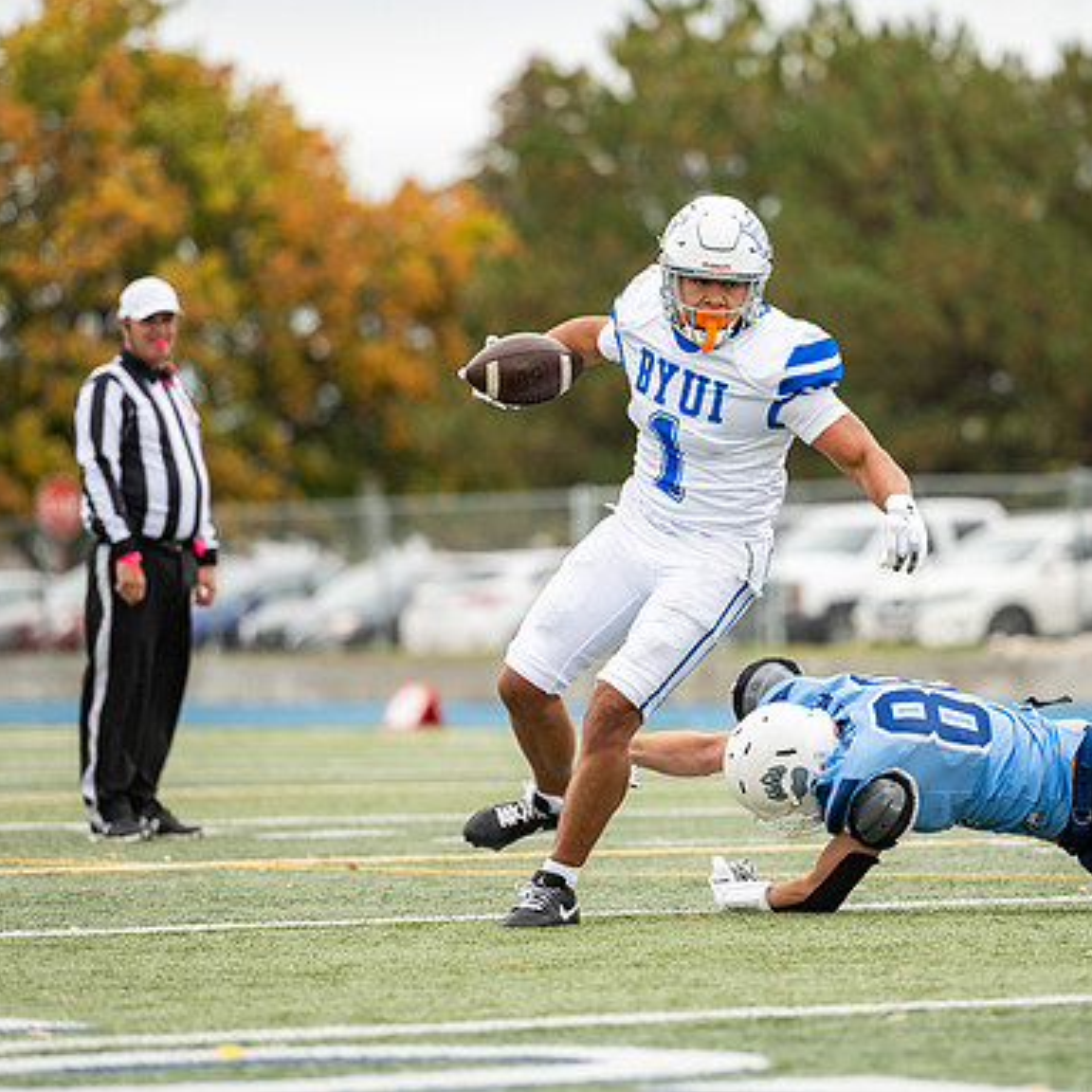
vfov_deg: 6.4
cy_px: 545
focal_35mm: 272
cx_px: 674
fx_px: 9708
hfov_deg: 6.4
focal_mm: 200
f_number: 2.8
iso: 125
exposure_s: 1/1000
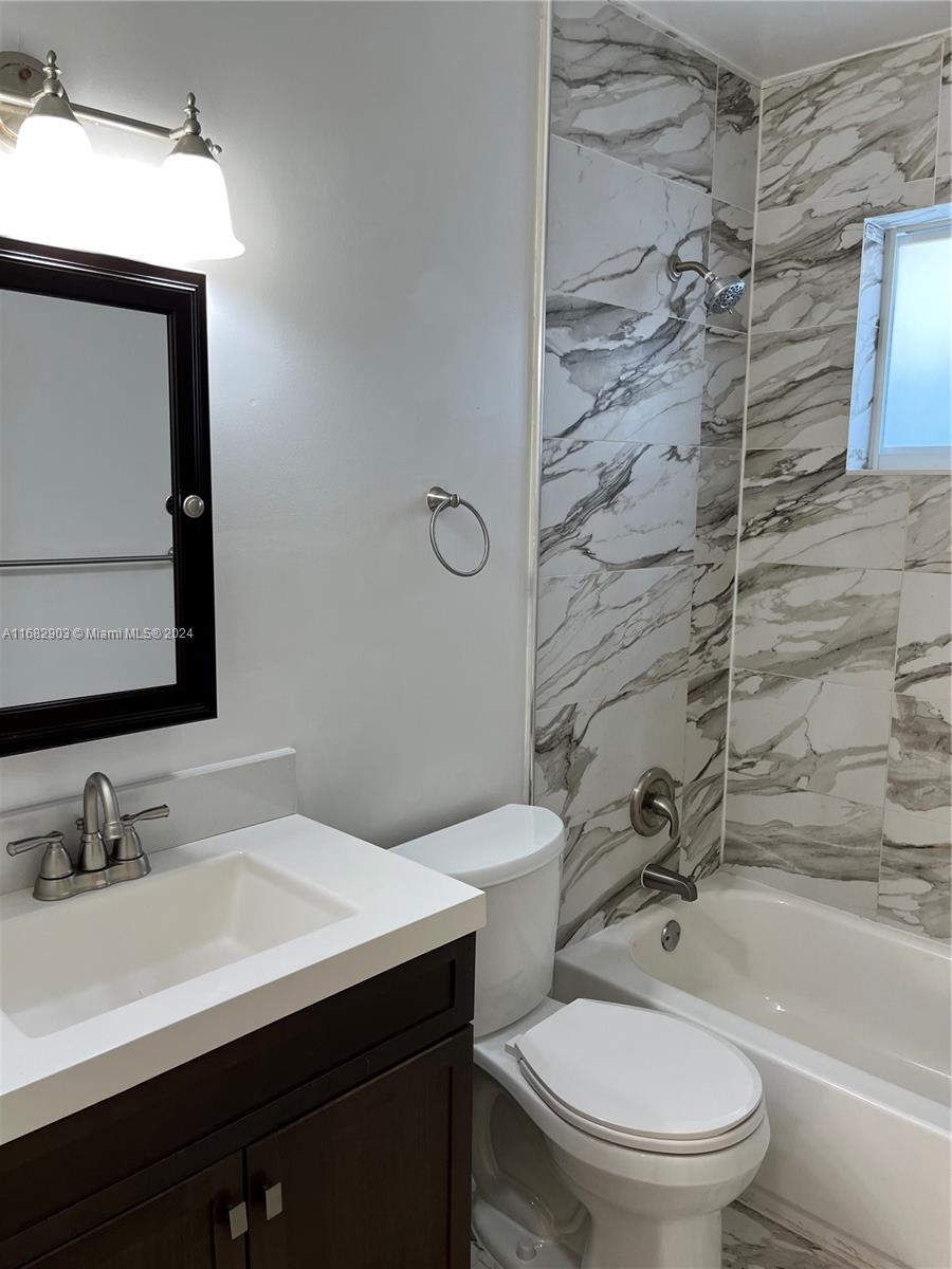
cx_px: 476
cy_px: 634
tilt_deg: -9.0
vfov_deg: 67.3
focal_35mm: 26
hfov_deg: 53.1
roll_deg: -0.2
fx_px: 953
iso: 80
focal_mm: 5.1
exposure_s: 1/120
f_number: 1.6
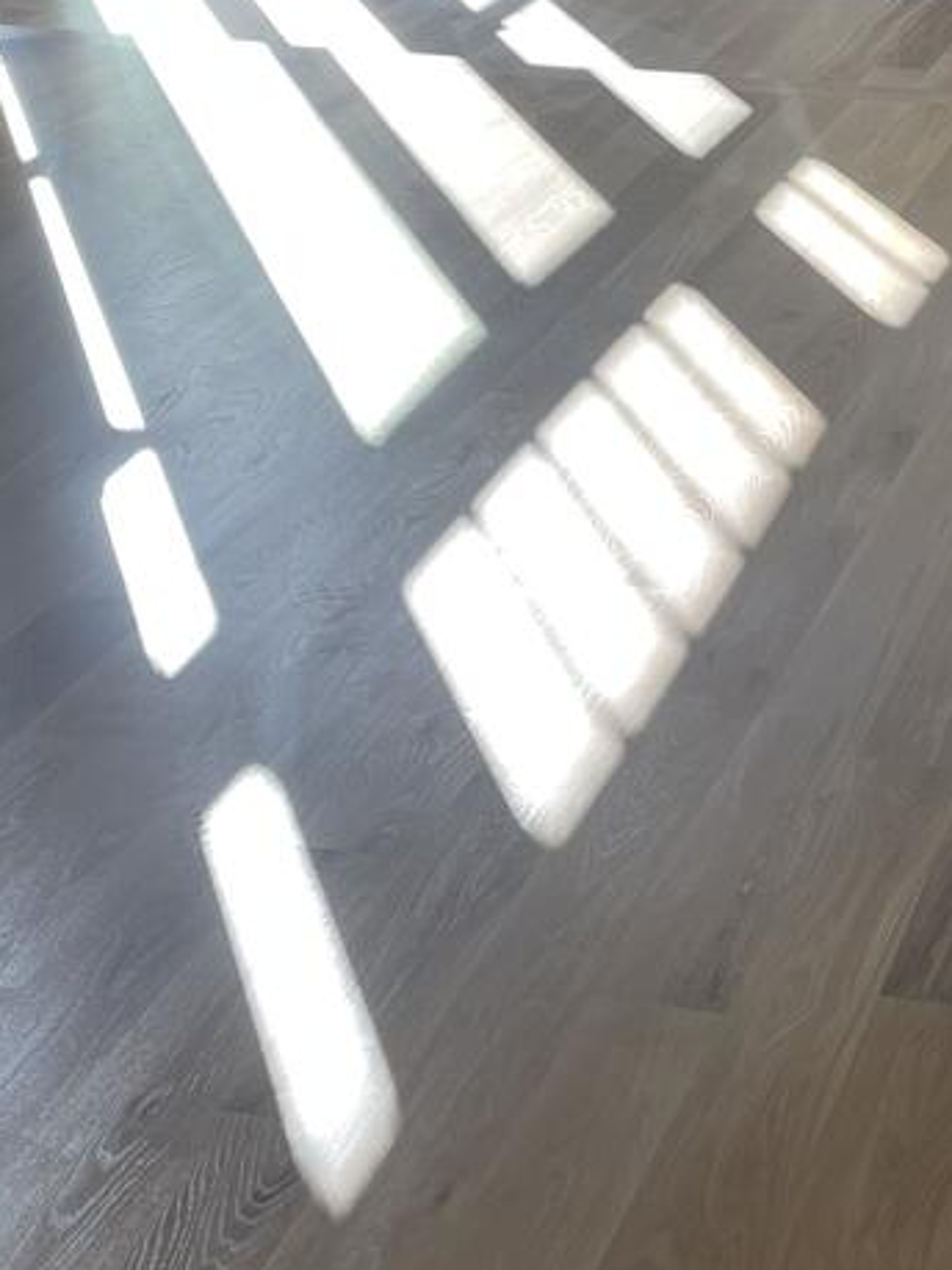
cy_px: 697
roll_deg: -1.6
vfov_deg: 28.6
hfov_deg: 21.2
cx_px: 839
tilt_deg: -27.9
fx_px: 2495
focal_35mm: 68
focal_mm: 4.2
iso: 40
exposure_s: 1/121
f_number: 1.6
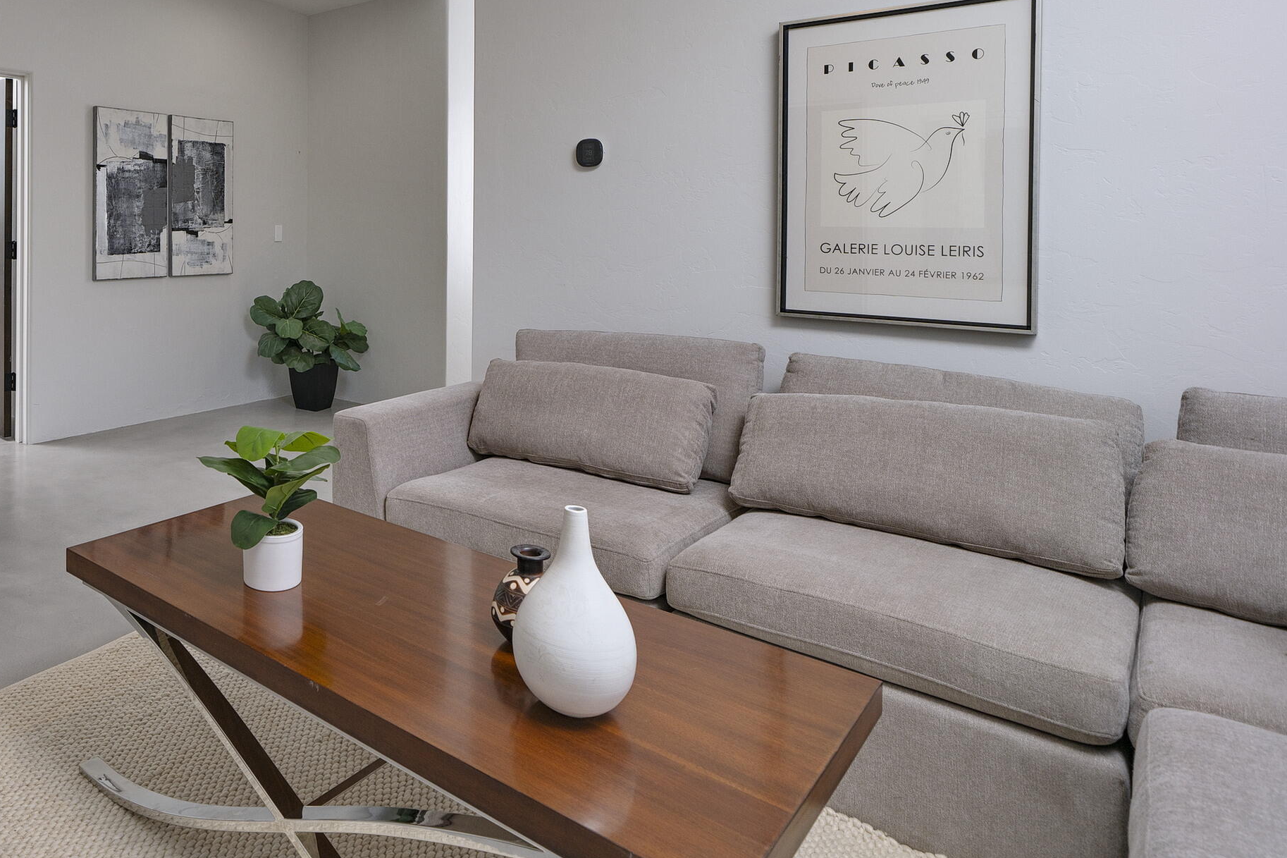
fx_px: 822
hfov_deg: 70.3
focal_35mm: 23
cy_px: 226
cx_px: 301
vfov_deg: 52.9
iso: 200
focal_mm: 15
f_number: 7.1
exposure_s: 1/50
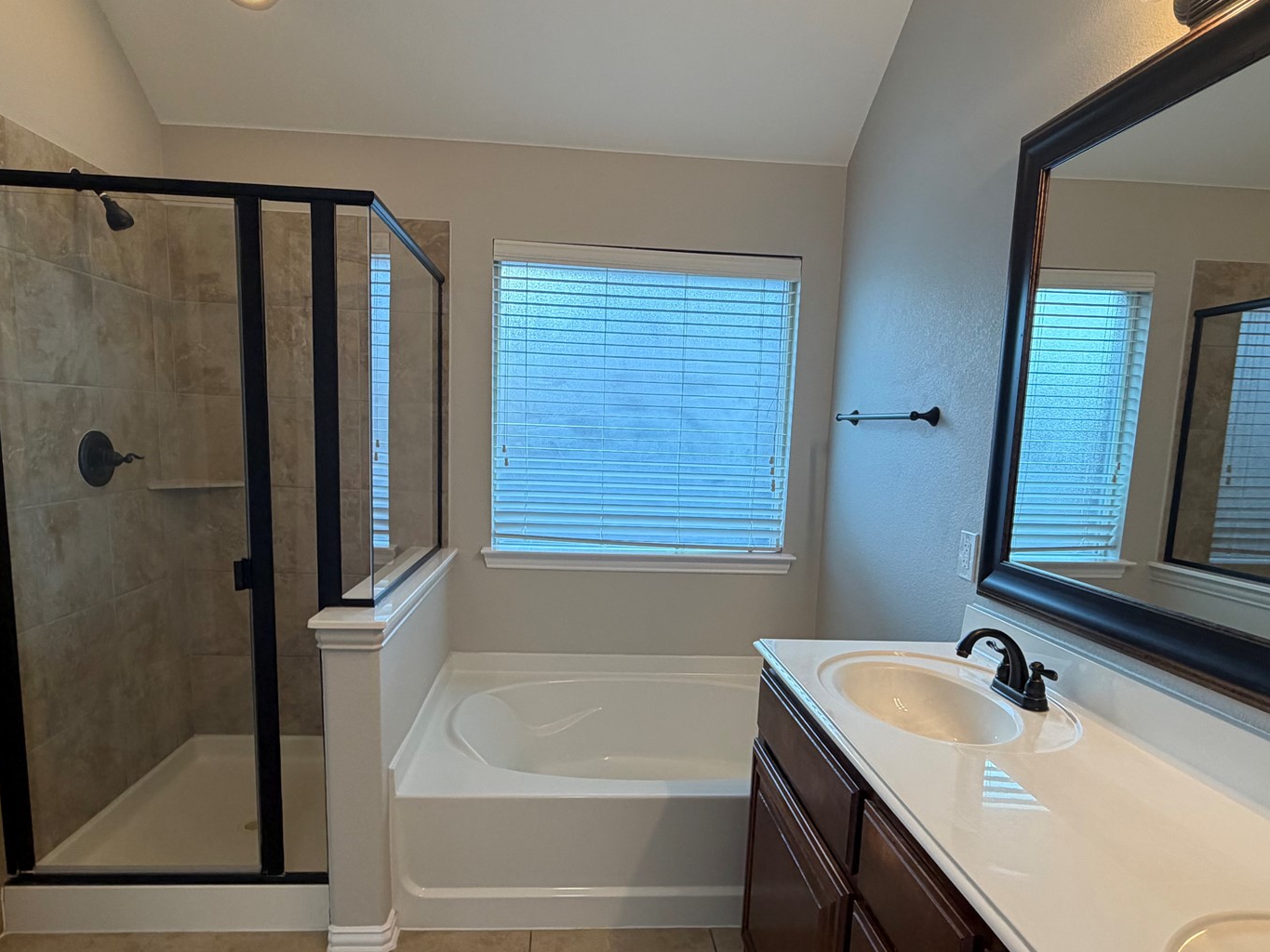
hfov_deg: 79.0
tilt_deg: -7.4
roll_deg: -1.7
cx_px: 627
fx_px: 771
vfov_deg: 63.2
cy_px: 536
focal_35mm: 21
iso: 160
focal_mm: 2.22
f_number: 2.2
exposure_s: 1/120
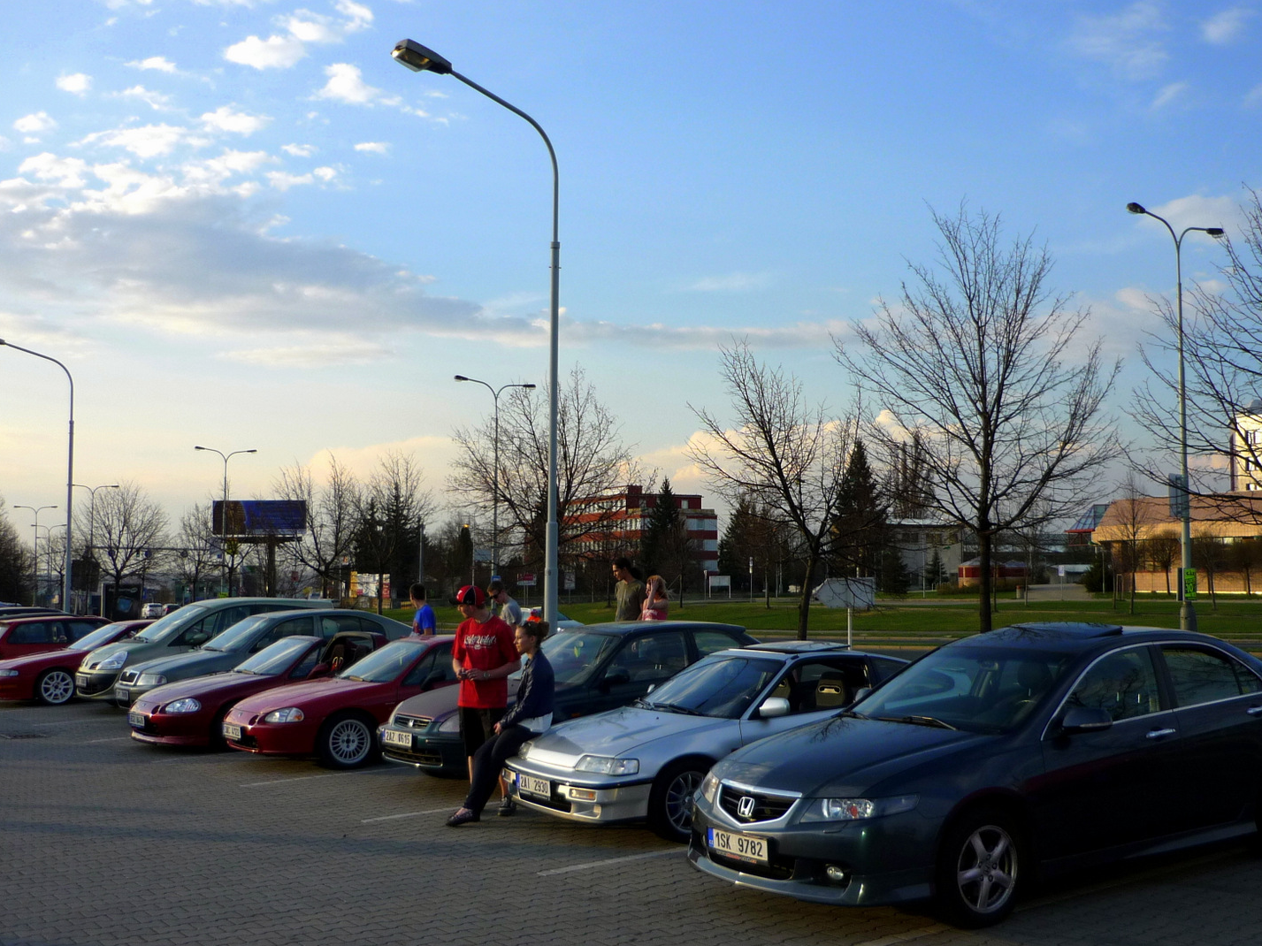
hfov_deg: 50.1
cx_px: 659
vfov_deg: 38.7
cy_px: 487
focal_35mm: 37
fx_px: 1349
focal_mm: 5.5
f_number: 2.8
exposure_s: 1/640
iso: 100
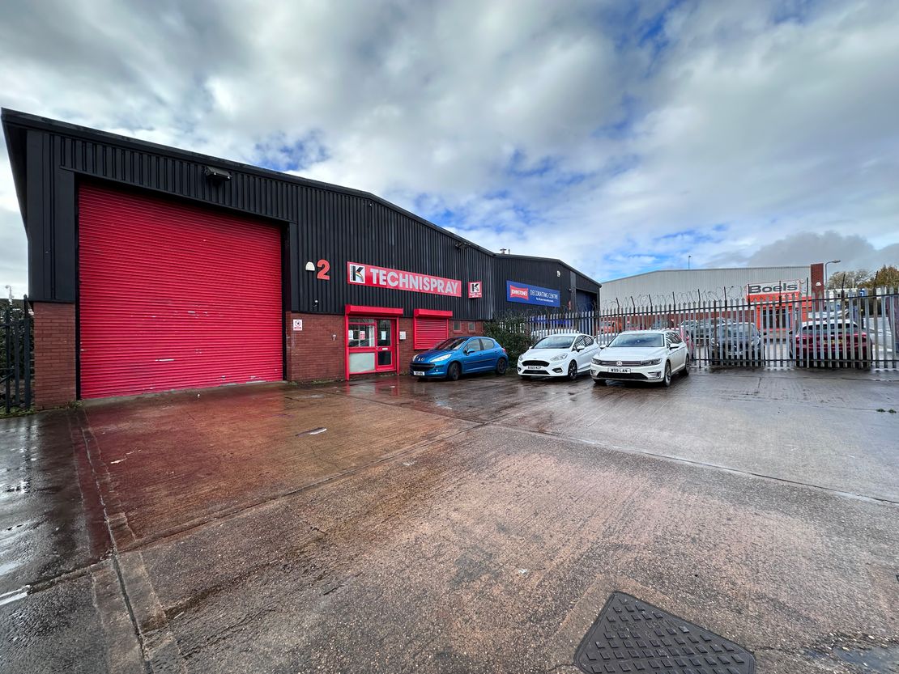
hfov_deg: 102.1
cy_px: 337
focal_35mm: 14
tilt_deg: +0.1
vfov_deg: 85.7
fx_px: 364
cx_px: 450
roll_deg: +0.6
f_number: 2.2
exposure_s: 1/662
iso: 40
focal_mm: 2.22
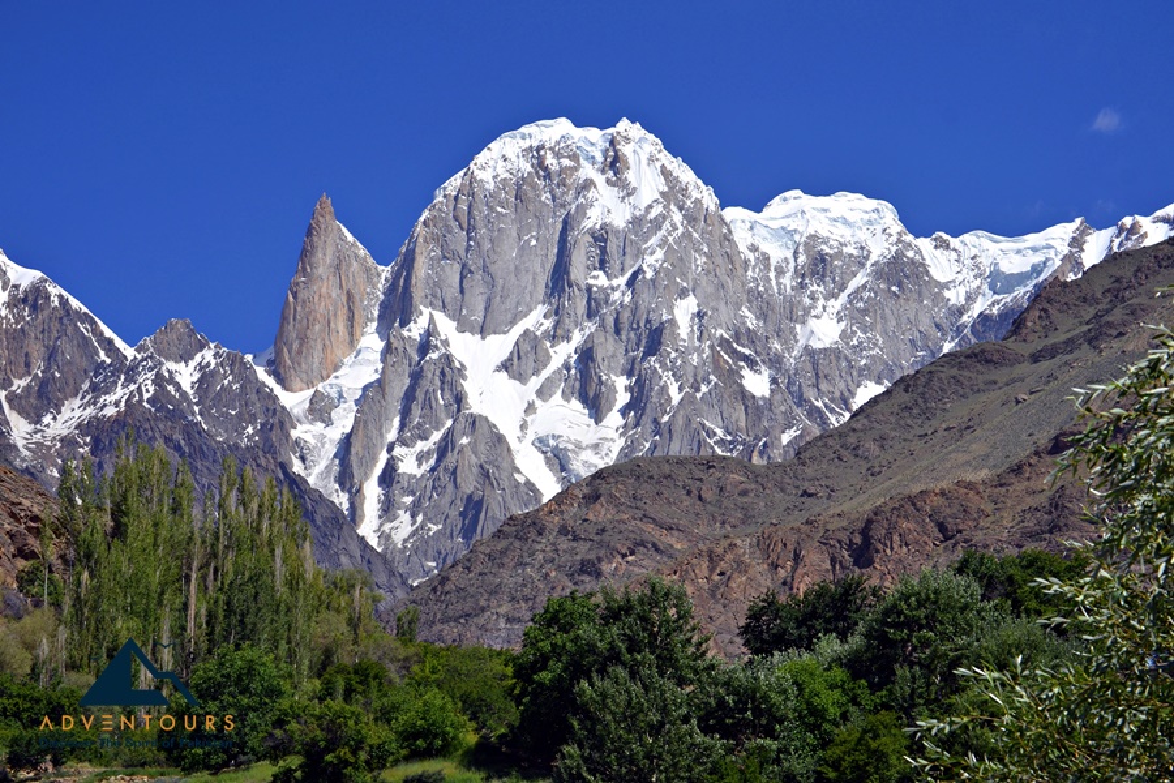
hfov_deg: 24.6
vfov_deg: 16.6
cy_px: 392
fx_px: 2690
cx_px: 587
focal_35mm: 82
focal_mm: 55
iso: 100
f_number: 9
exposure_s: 1/320
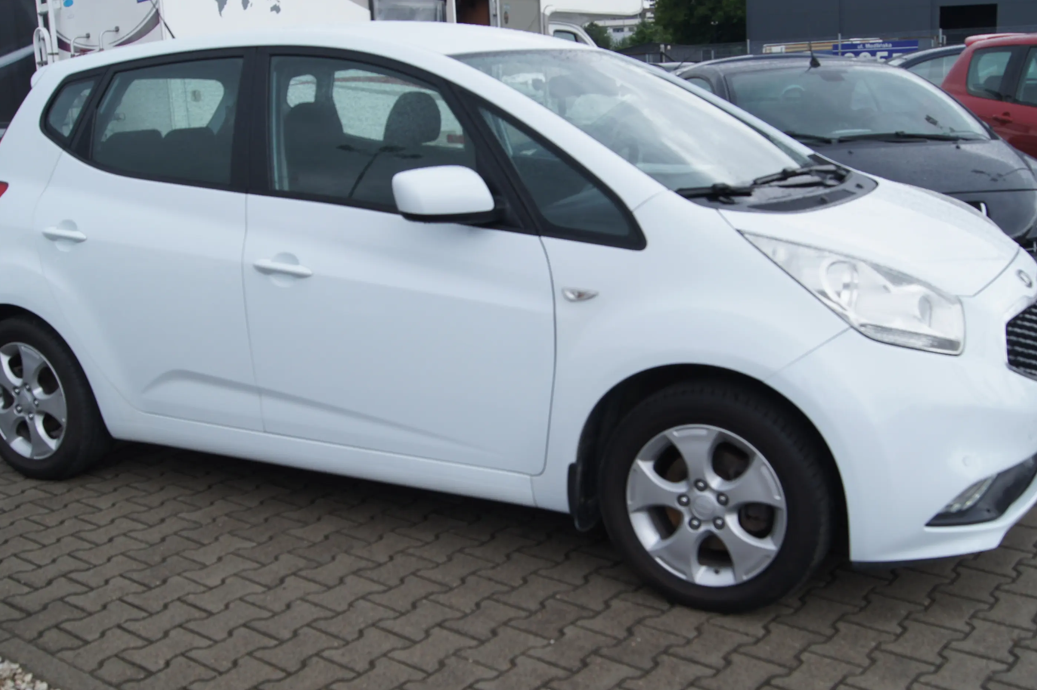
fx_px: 1180
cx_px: 533
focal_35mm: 41
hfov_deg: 47.4
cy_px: 380
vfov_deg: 32.6
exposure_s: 1/125
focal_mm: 20
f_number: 6.3
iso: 100
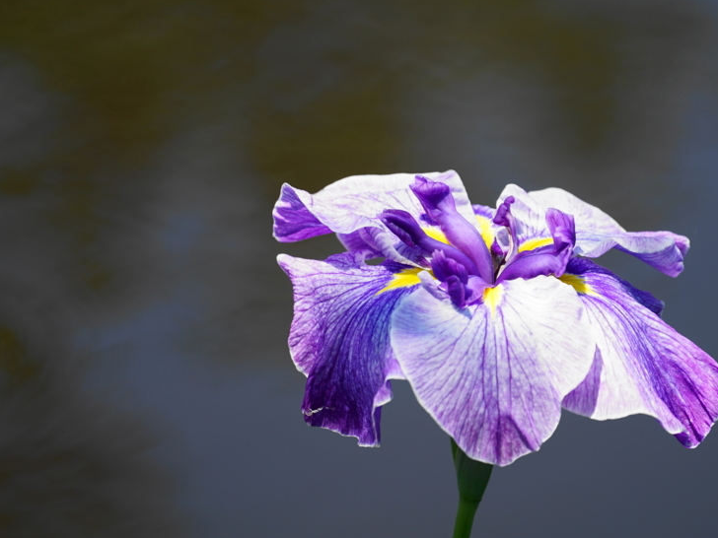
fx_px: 8421
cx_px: 441
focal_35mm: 406
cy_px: 270
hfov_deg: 4.9
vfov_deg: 3.7
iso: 100
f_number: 5.6
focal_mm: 300
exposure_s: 1/320
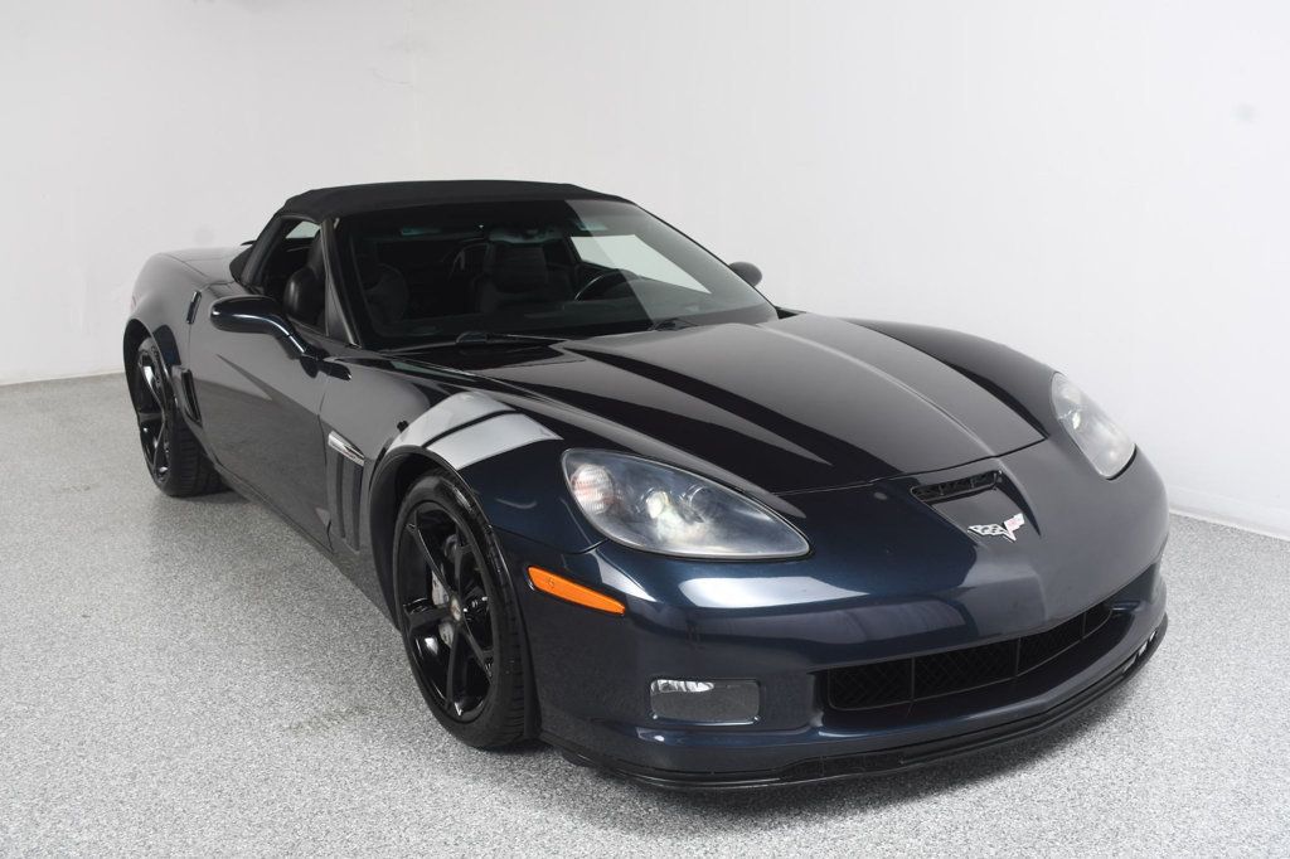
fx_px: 1218
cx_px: 645
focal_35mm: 34
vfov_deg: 38.9
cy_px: 430
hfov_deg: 55.8
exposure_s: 1/160
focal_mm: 23
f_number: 7.1
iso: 100
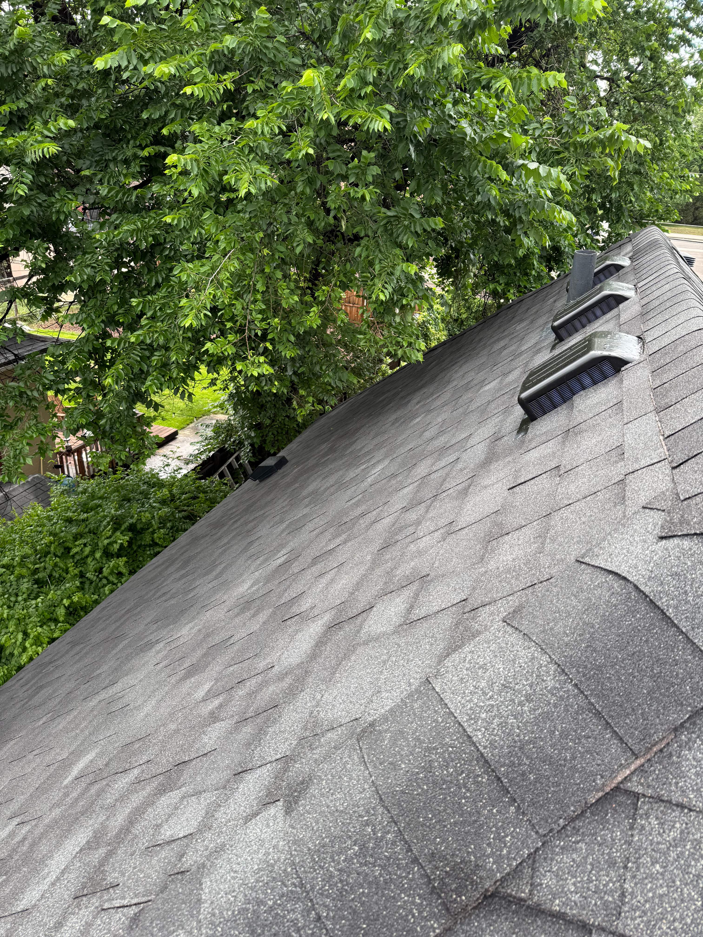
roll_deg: -3.6
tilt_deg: -24.2
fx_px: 650
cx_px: 352
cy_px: 468
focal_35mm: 24
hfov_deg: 56.8
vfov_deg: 71.6
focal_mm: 6.76
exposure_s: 1/617
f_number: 1.78
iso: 80
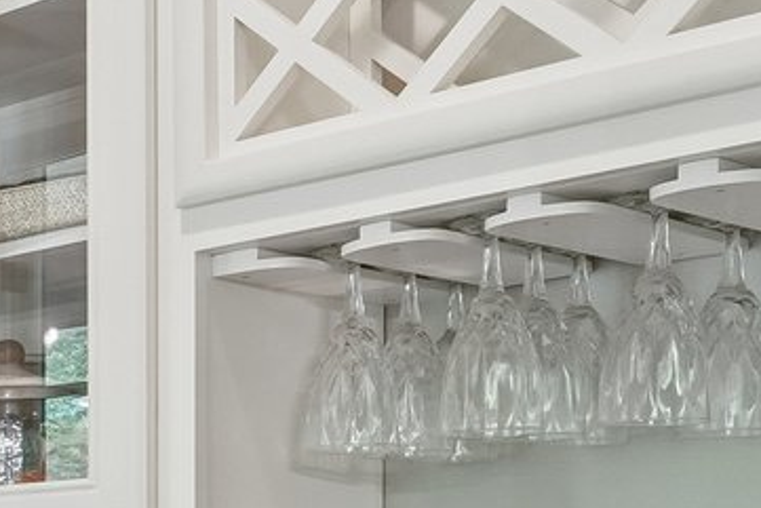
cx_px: -717
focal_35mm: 85
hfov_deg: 17.7
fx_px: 1797
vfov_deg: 15.4
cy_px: 652
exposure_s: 1/3.33
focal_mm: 10
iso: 400
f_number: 8
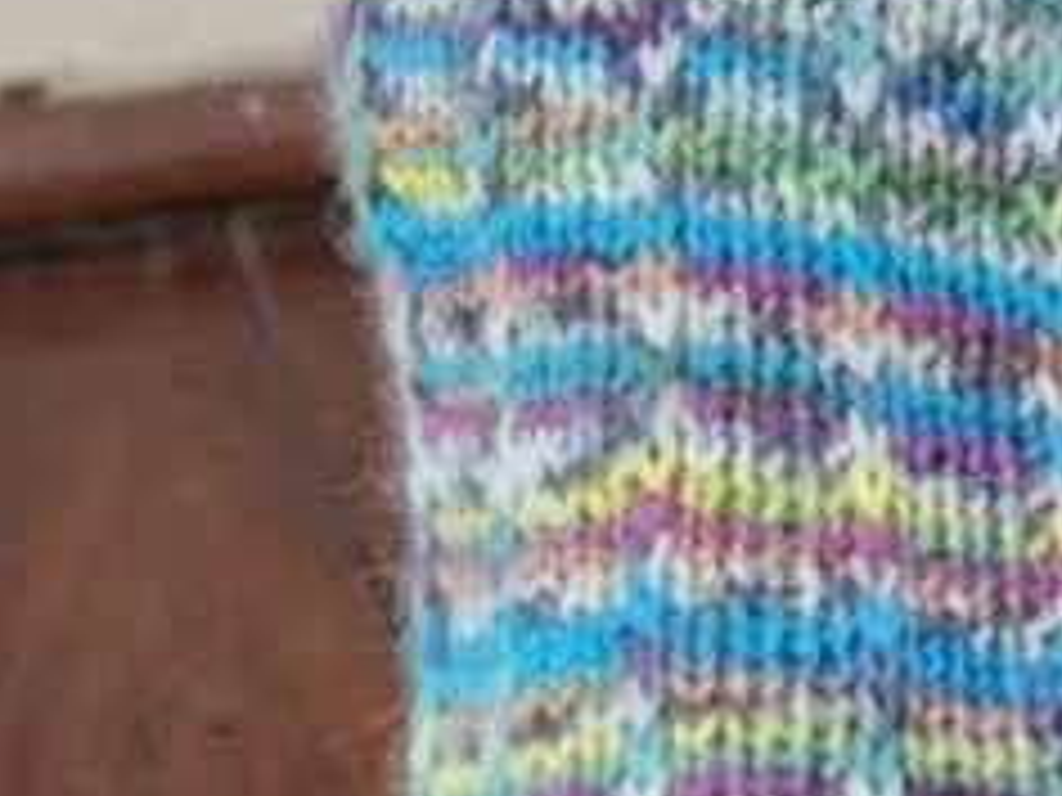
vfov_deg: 14.0
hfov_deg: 18.8
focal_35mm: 100
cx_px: 1215
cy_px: 1156
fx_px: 3068
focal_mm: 5.54
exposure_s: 1/20
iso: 640
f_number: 1.8
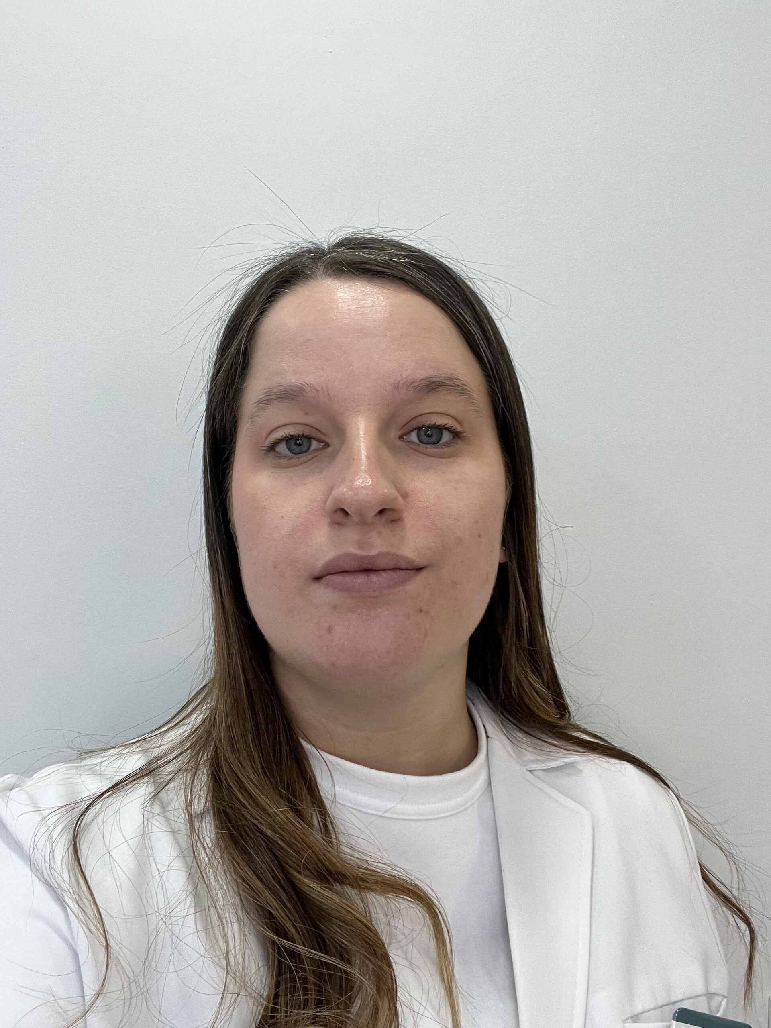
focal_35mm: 30
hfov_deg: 46.8
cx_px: 386
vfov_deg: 60.0
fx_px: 891
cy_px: 514
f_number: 2.2
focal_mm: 2.71
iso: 100
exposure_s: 1/50
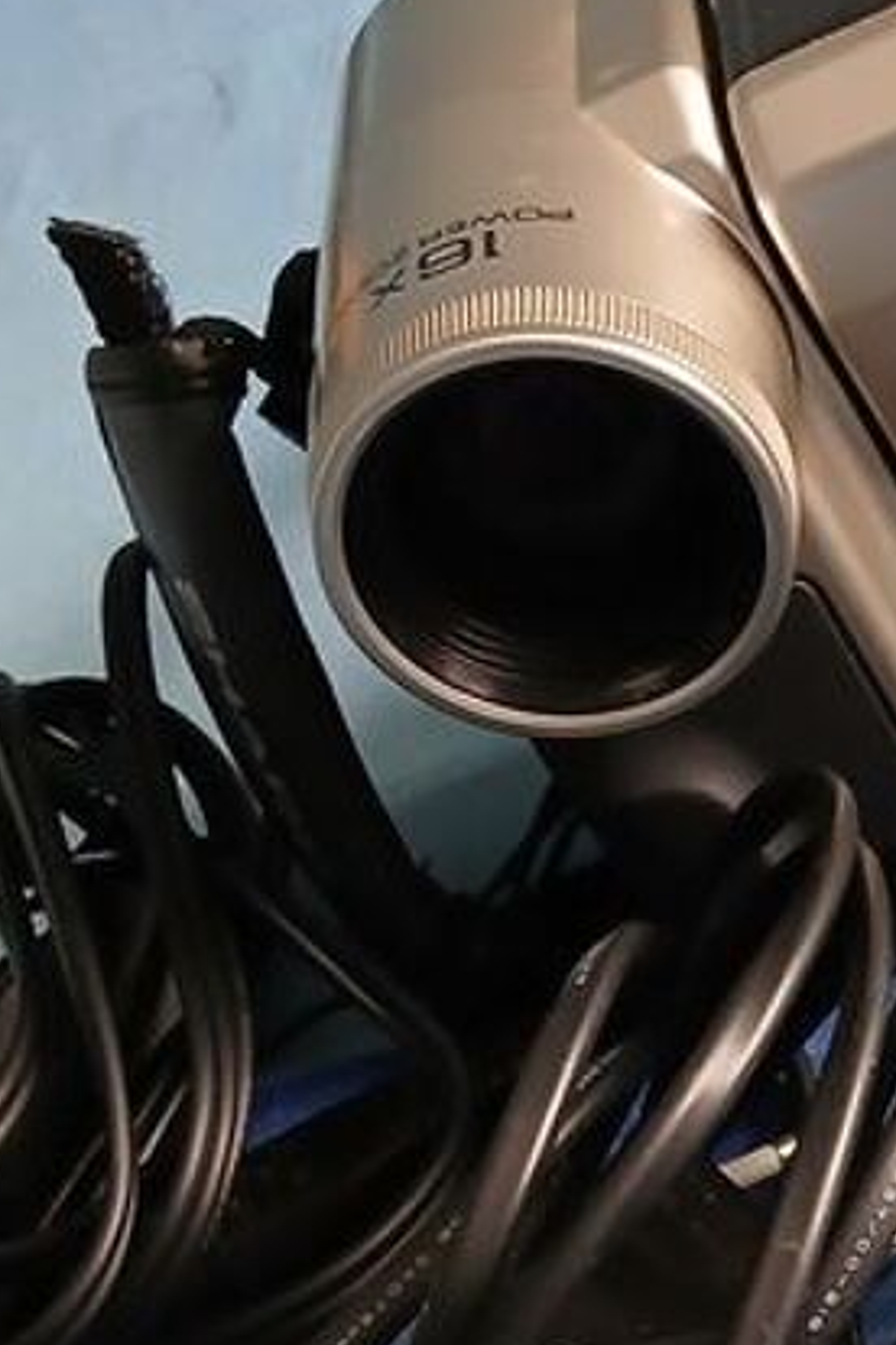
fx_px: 3248
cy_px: 1135
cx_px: 1208
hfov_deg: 14.9
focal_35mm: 87
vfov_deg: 22.9
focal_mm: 3.98
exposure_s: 1/33.3
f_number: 1.8
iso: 250
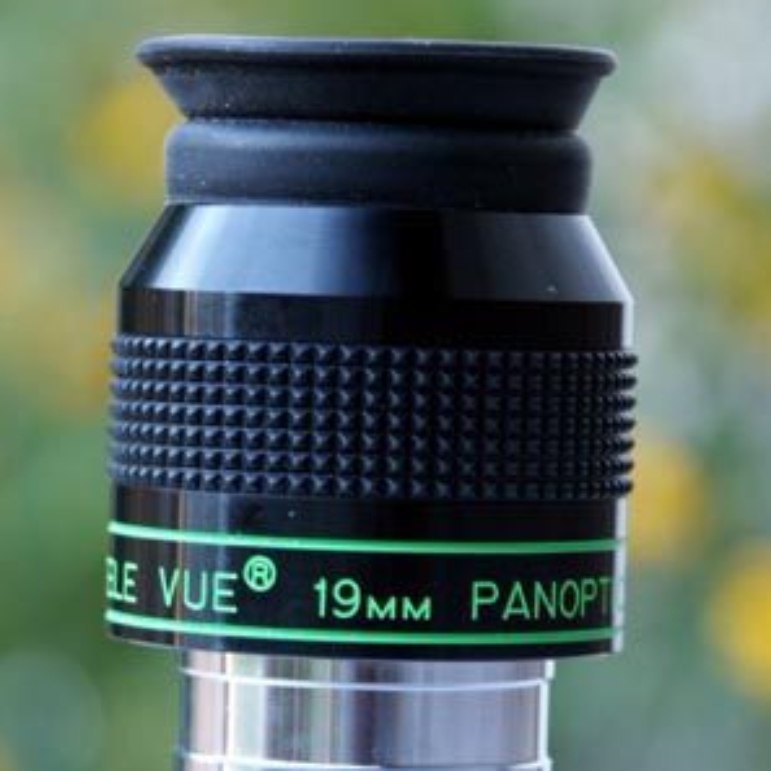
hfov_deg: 7.6
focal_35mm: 231
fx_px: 5821
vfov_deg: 7.6
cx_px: 387
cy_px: 498
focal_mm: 49.04
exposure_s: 1/15
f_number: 3.5
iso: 100
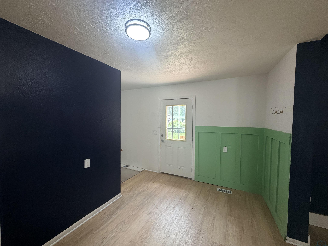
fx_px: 133
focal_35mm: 14
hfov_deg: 102.1
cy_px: 123
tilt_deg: -1.0
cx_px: 164
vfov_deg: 85.7
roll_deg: -0.2
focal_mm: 2.22
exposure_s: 1/120
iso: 80
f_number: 2.2
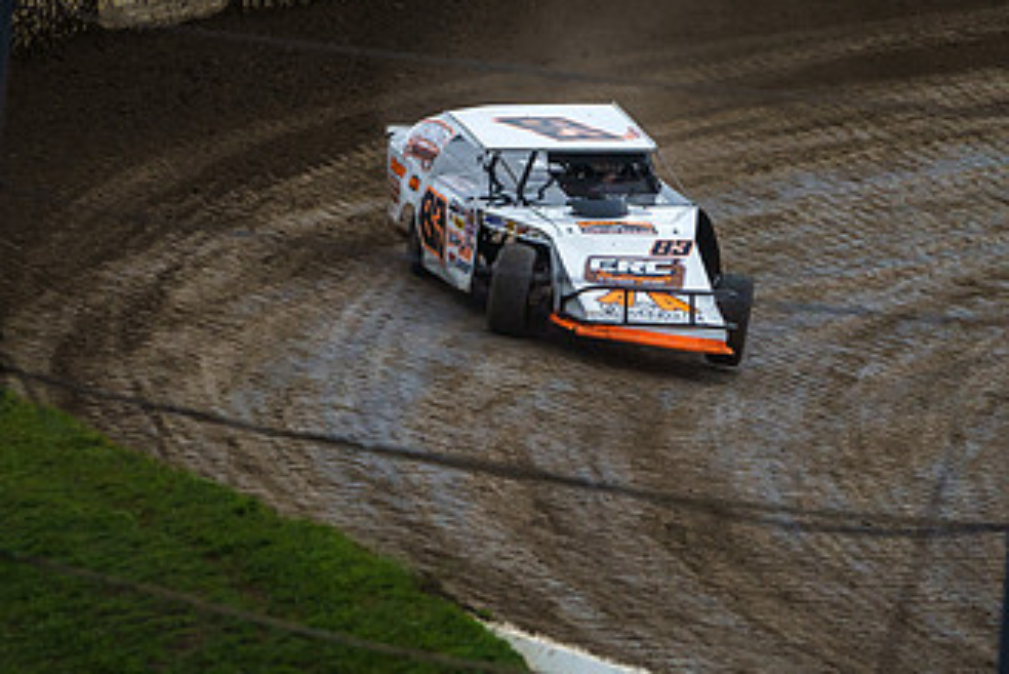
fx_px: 12085
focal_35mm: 431
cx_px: 598
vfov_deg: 3.2
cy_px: 224
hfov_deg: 4.8
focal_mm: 200
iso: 1250
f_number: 4.5
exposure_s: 1/1600
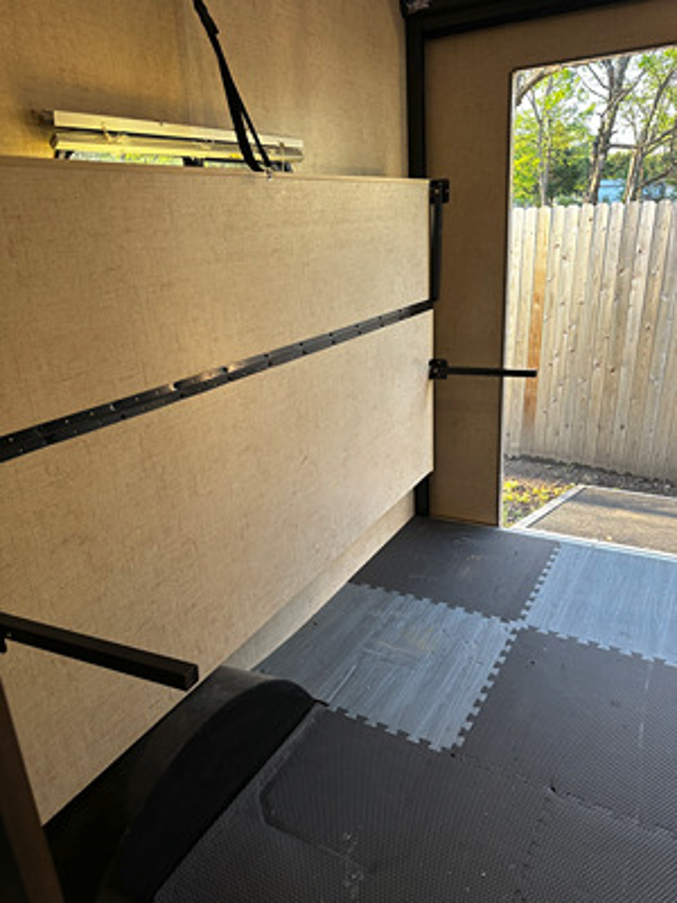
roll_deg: +0.2
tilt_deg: -20.7
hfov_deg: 56.8
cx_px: 338
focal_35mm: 24
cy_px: 452
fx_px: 626
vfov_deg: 71.6
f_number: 1.78
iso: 160
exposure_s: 1/121
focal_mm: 6.86
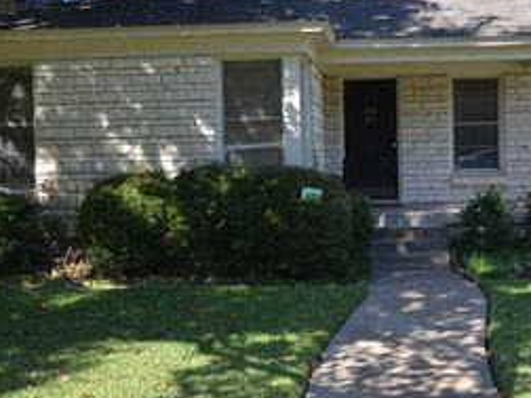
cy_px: 157
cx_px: 350
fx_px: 874
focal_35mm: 57
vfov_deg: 25.6
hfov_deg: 33.5
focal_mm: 20
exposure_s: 1/250
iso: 200
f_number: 8
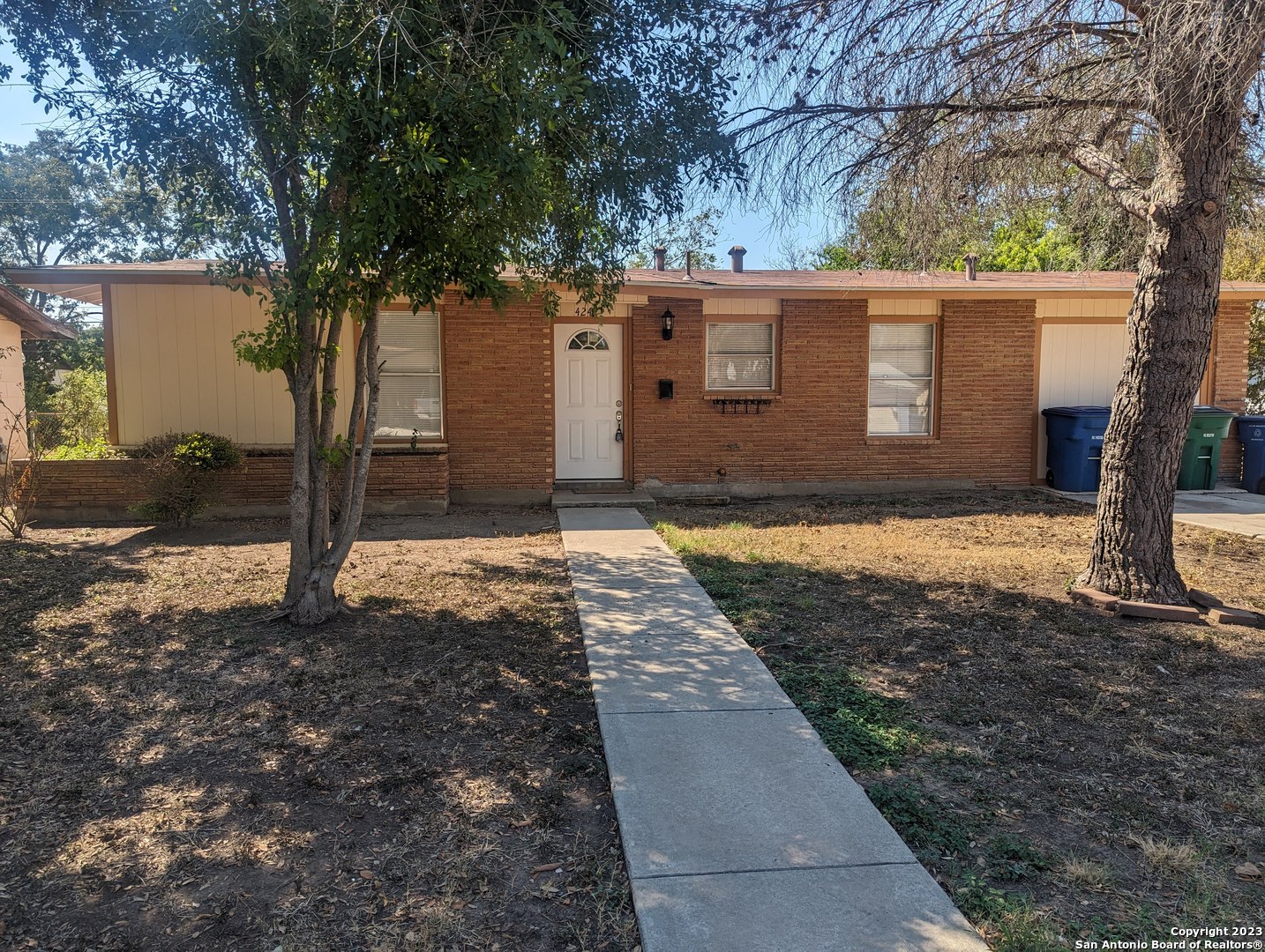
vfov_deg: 56.9
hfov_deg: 71.5
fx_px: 878
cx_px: 632
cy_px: 476
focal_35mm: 24
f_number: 1.85
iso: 47
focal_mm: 6.81
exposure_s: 1/1770
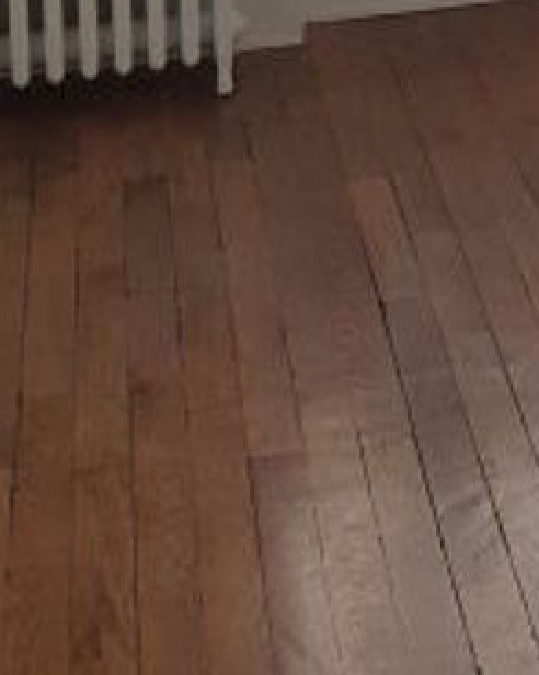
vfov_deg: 15.5
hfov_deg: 12.7
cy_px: -457
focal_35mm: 110
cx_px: 988
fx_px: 2196
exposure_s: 1/100
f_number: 1.7
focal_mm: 4.2
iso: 50
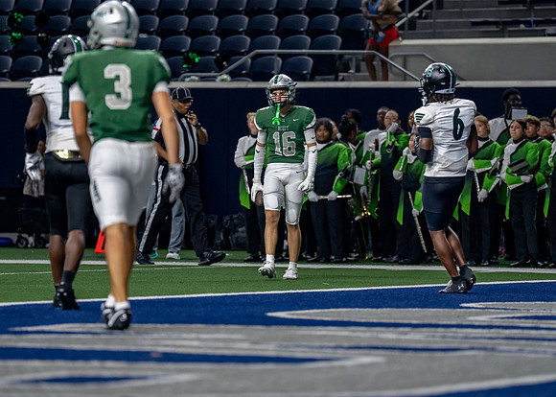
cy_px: 168
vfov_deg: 5.1
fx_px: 4431
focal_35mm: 281
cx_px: 286
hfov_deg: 7.2
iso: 1600
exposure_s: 1/1000
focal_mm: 200
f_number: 2.8
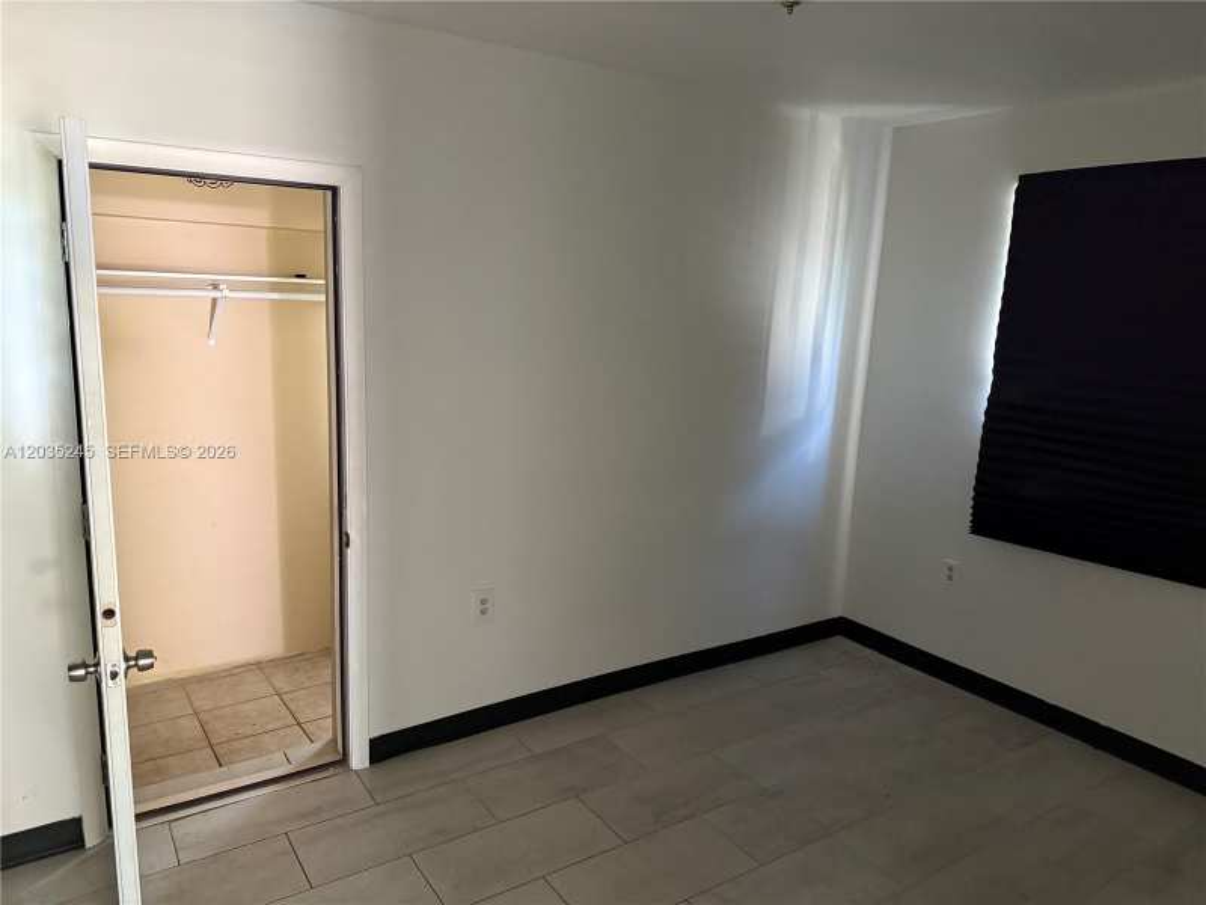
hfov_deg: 71.6
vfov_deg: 56.8
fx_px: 836
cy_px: 452
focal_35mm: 24
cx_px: 603
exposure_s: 1/38
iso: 1000
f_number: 1.78
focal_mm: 6.76
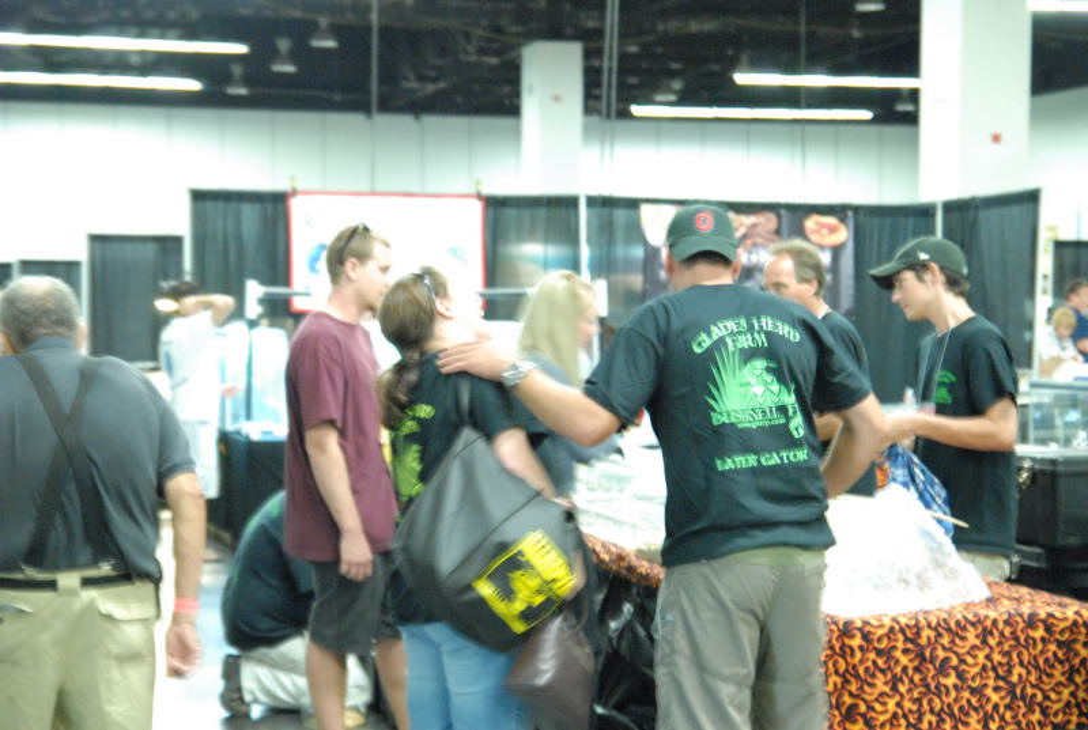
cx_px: 544
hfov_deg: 26.9
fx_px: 2271
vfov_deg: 18.3
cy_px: 365
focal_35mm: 75
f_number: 4
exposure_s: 1/8
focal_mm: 50
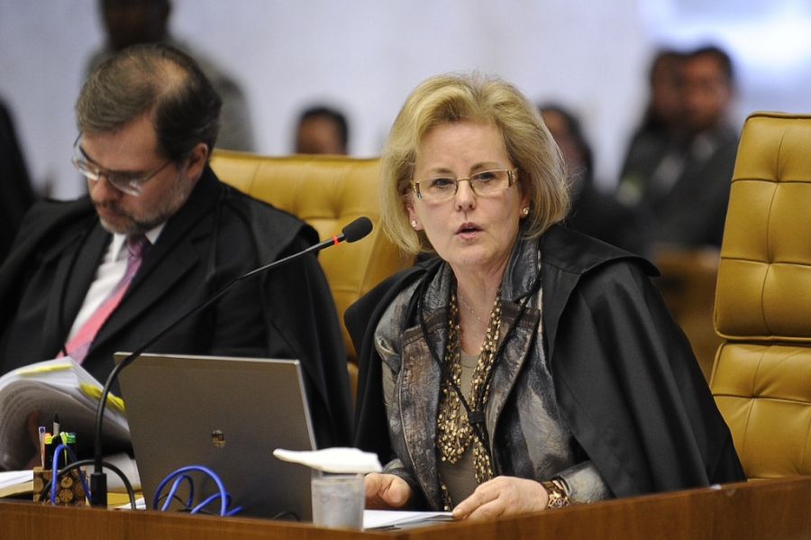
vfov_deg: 6.9
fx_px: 4503
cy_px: 270
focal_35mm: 200
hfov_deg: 10.3
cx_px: 406
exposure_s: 1/160
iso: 1600
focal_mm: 200
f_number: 2.8
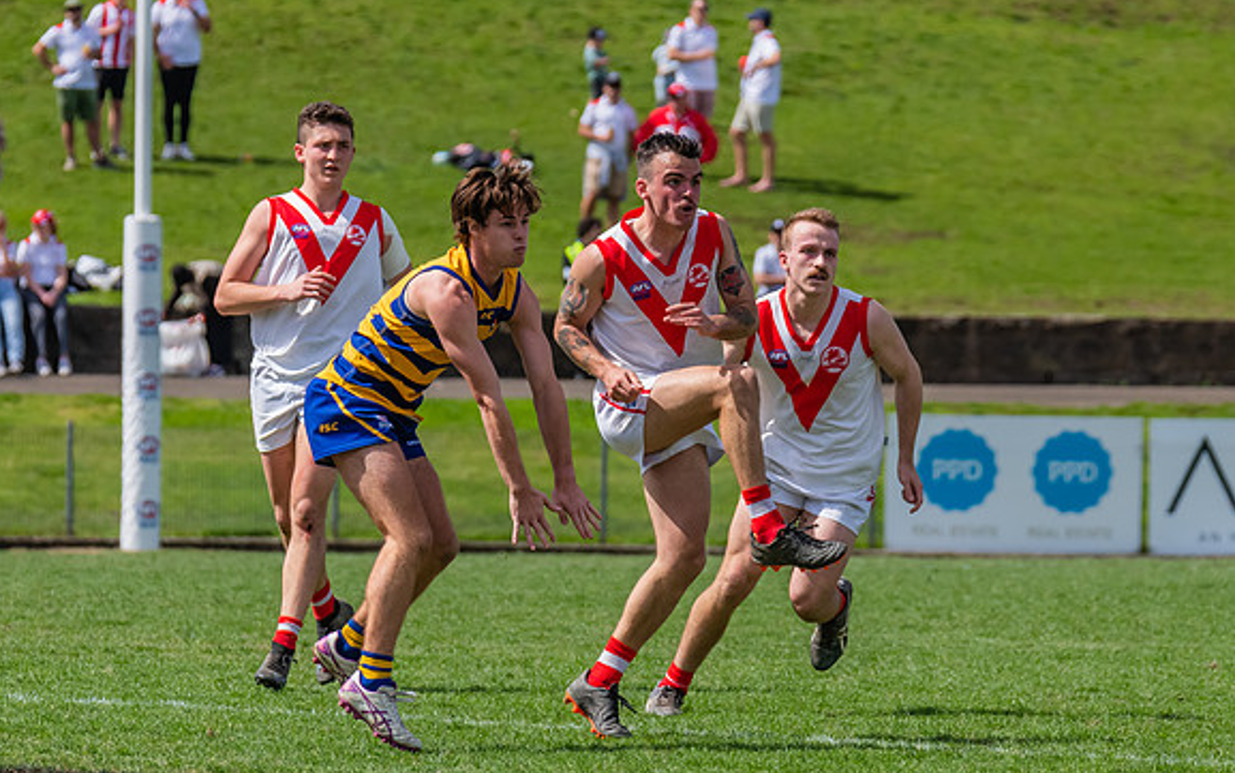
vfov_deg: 2.7
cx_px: 750
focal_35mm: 496
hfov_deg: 4.2
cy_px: 476
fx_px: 16699
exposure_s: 1/1600
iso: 800
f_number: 8
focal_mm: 290
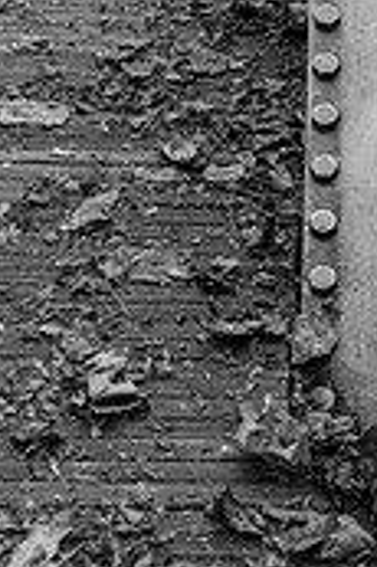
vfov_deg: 15.7
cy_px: 39
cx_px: 397
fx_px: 2030
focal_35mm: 129
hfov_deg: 10.5
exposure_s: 1/125
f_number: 9
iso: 4000
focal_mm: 33
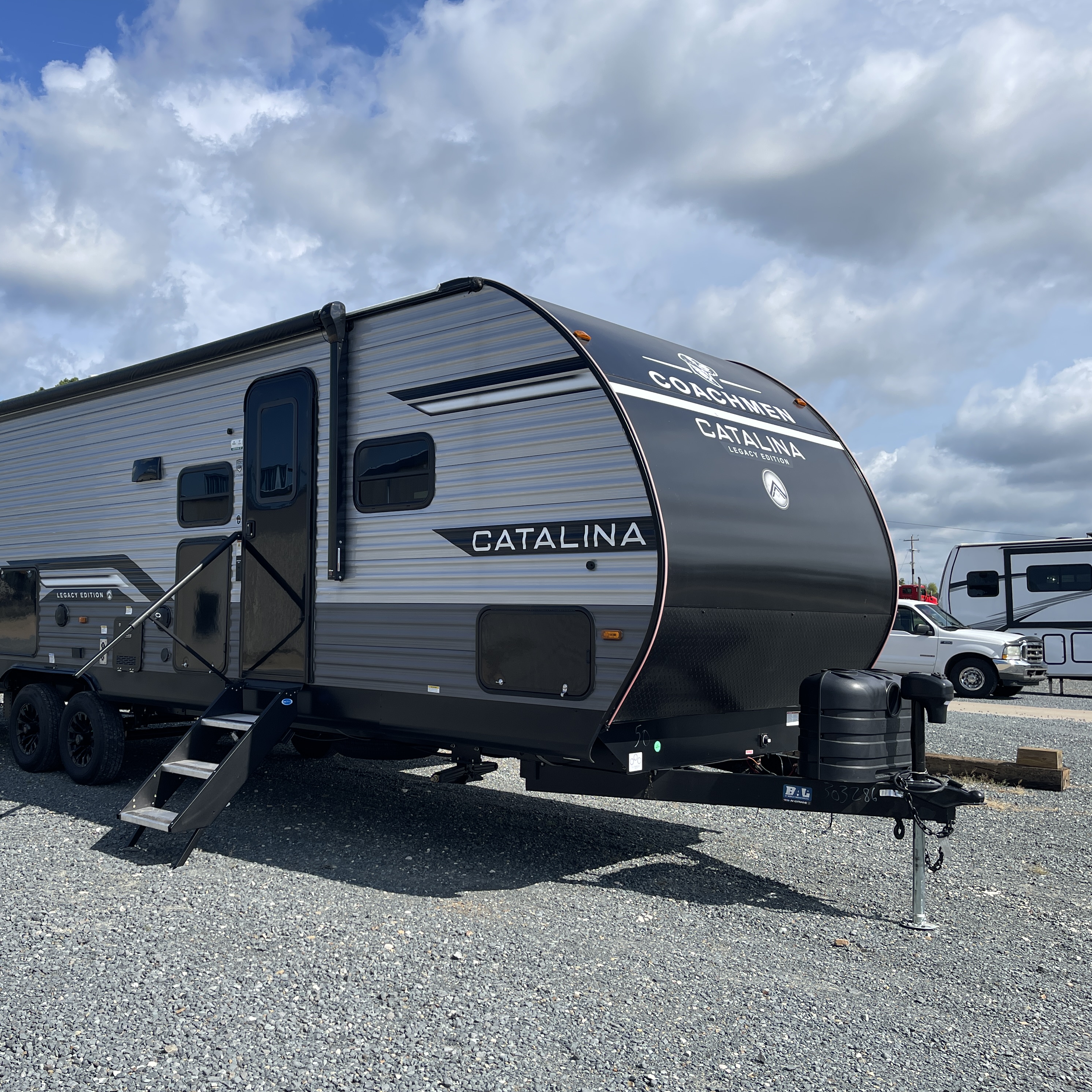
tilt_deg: +2.0
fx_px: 1071
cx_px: 411
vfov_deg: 54.0
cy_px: 553
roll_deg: -1.2
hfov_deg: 53.5
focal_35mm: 30
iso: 32
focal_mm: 5.1
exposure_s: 1/4202
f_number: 1.6
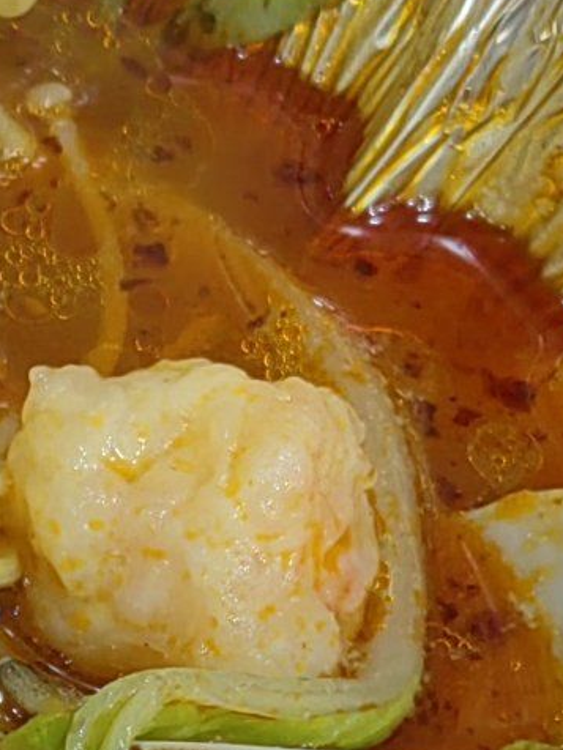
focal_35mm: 172
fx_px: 3730
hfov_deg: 8.1
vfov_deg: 11.4
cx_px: -632
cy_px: 694
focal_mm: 5.54
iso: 100
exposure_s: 1/100
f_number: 1.8
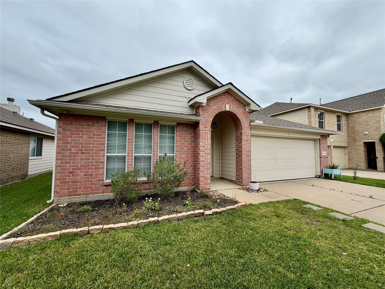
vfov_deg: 85.7
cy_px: 144
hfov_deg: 102.1
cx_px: 192
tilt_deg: +2.7
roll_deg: -0.6
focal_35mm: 14
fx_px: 156
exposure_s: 1/1017
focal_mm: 2.22
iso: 20
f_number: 2.2
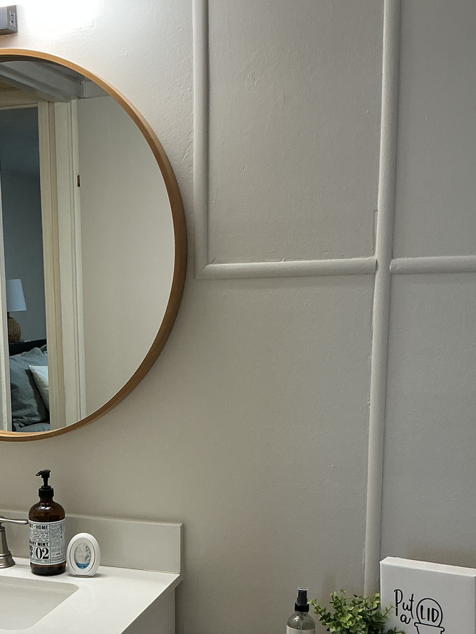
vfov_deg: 37.2
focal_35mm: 50
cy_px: 477
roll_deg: +0.9
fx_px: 917
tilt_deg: -11.2
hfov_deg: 28.5
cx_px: 98
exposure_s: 1/60
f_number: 1.8
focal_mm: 3
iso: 50
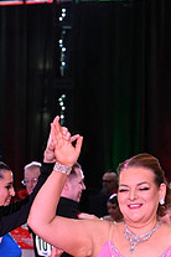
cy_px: 346
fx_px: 1795
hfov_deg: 5.5
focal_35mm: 252
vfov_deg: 8.1
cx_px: 64
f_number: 6.3
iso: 5000
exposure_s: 1/250
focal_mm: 90
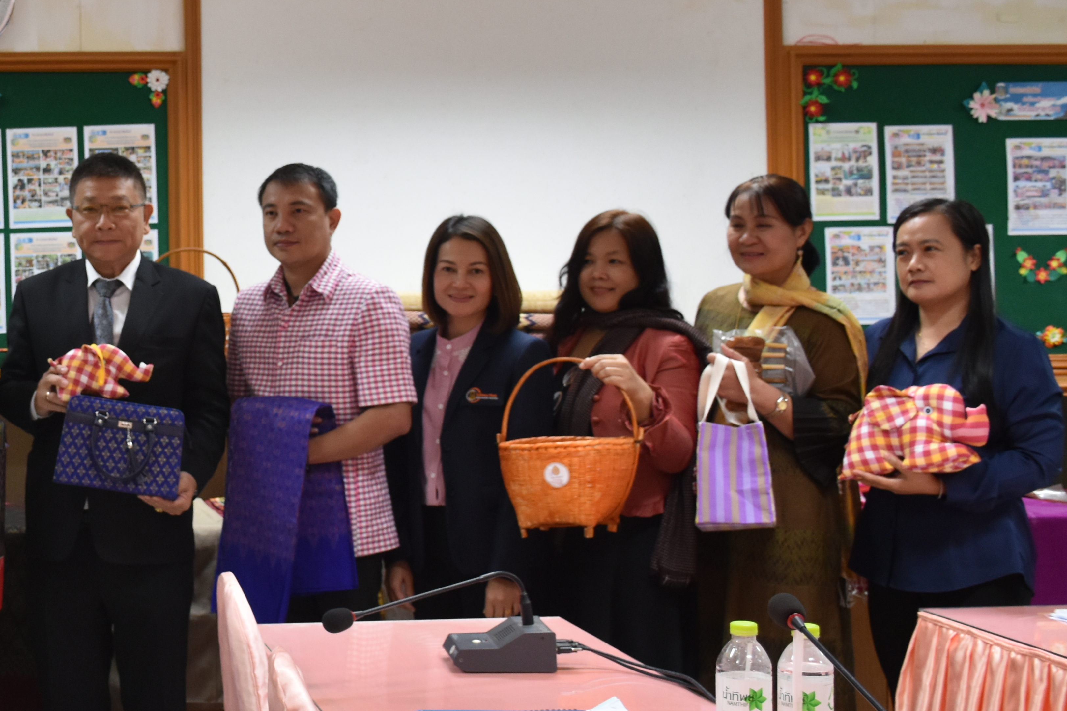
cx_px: 102
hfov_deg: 30.1
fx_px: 1895
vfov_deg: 21.2
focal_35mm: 64
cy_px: 266
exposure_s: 1/60
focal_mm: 23
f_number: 3.8
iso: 900
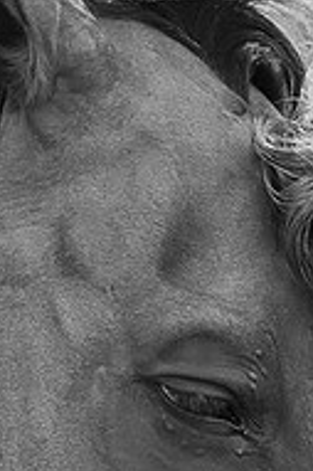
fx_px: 16879
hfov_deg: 1.1
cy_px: 616
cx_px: 230
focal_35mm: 1292
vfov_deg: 1.6
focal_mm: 190
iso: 400
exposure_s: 1/1250
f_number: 4
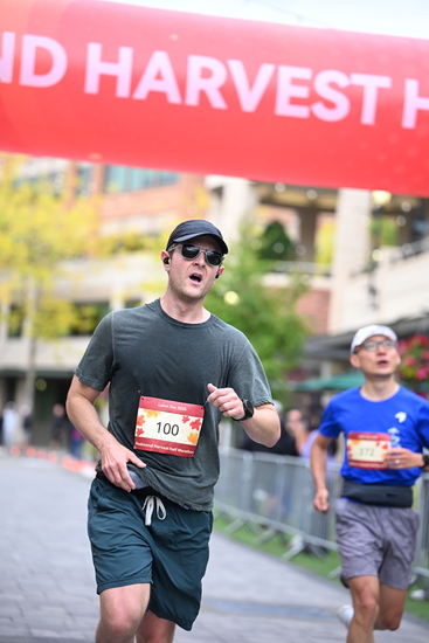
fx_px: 1804
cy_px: 322
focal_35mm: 101
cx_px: 214
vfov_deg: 20.2
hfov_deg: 13.6
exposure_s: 1/1600
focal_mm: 101
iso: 1000
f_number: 2.8
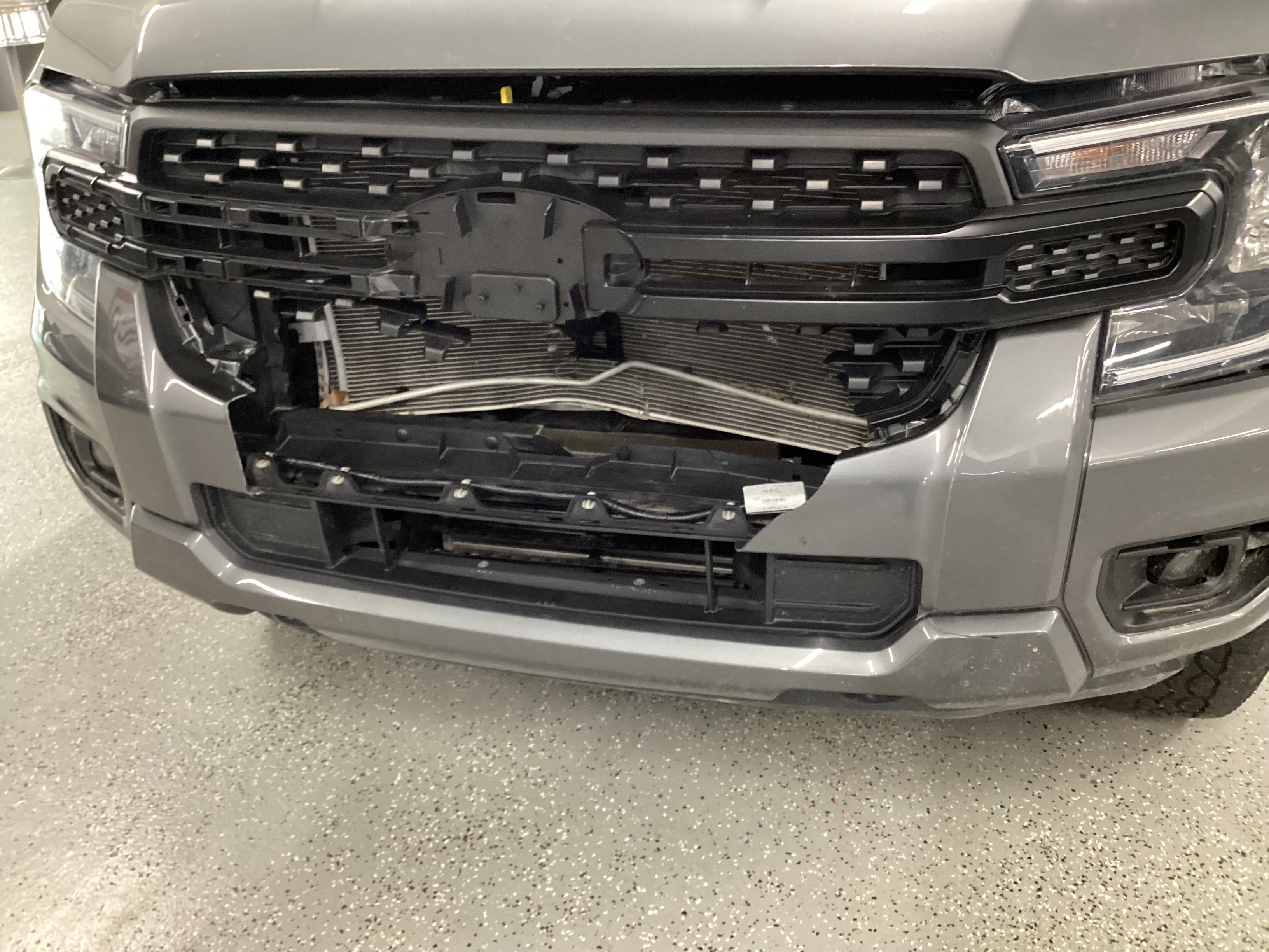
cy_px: 476
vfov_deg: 45.4
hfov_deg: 58.4
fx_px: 1136
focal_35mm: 31
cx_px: 634
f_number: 2.4
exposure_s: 1/30
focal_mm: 3.3
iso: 500
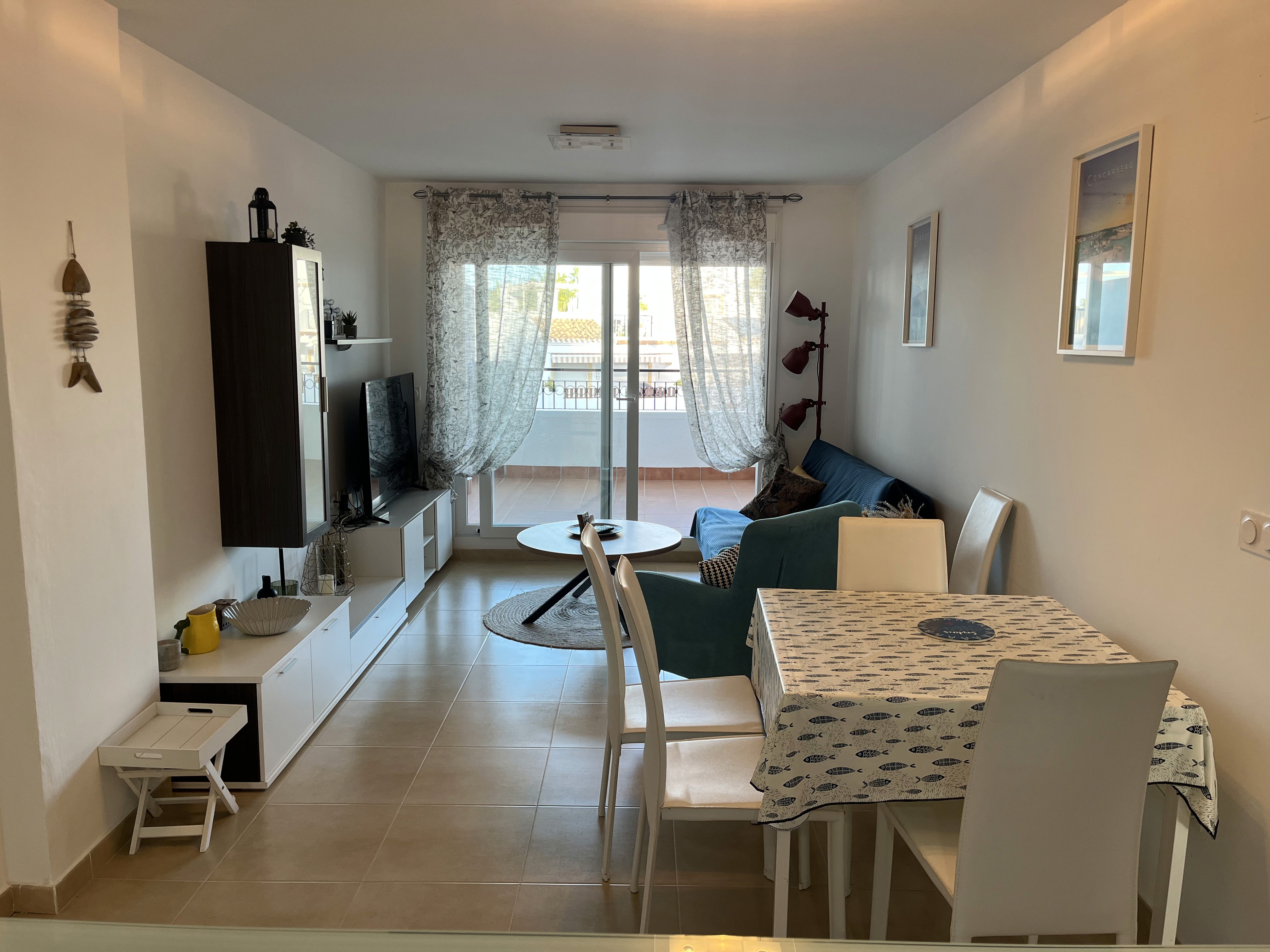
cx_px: 635
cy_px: 476
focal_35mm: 26
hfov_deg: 67.3
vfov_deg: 53.1
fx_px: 954
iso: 64
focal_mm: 5.1
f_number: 1.6
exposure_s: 1/100
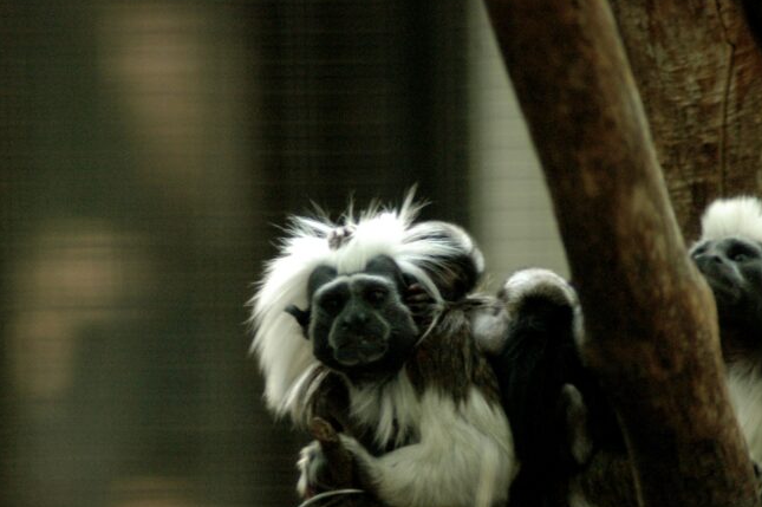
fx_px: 11336
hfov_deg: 3.8
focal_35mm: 536
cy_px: 272
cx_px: 432
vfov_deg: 2.6
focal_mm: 300
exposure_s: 1/80
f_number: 5.6
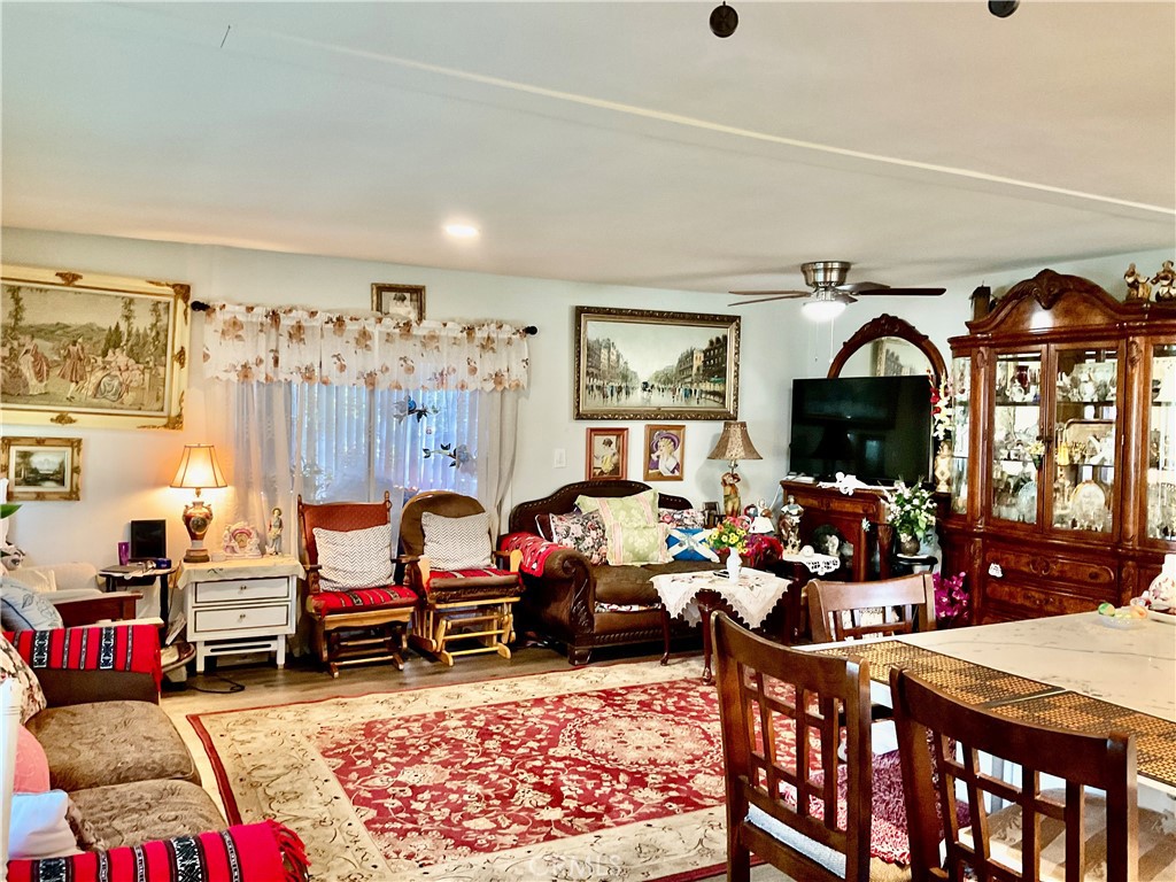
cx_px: 588
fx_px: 985
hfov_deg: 61.7
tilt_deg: -1.8
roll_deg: -0.3
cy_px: 441
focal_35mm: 29
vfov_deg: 48.2
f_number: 1.8
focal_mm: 3
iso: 250
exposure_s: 1/60
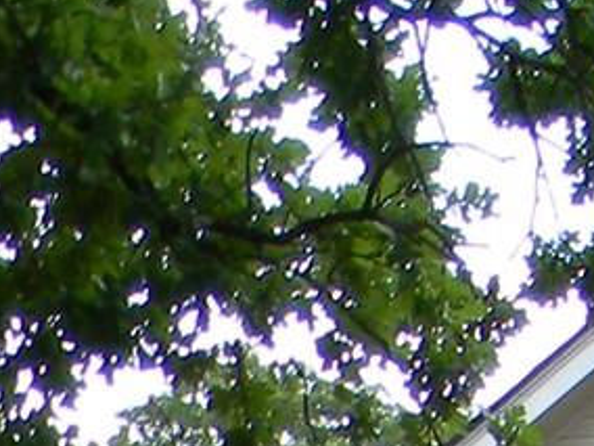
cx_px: 1757
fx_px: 4462
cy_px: 1330
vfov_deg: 5.4
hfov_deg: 6.9
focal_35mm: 260
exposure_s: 1/230
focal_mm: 6.4
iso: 80
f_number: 3.7
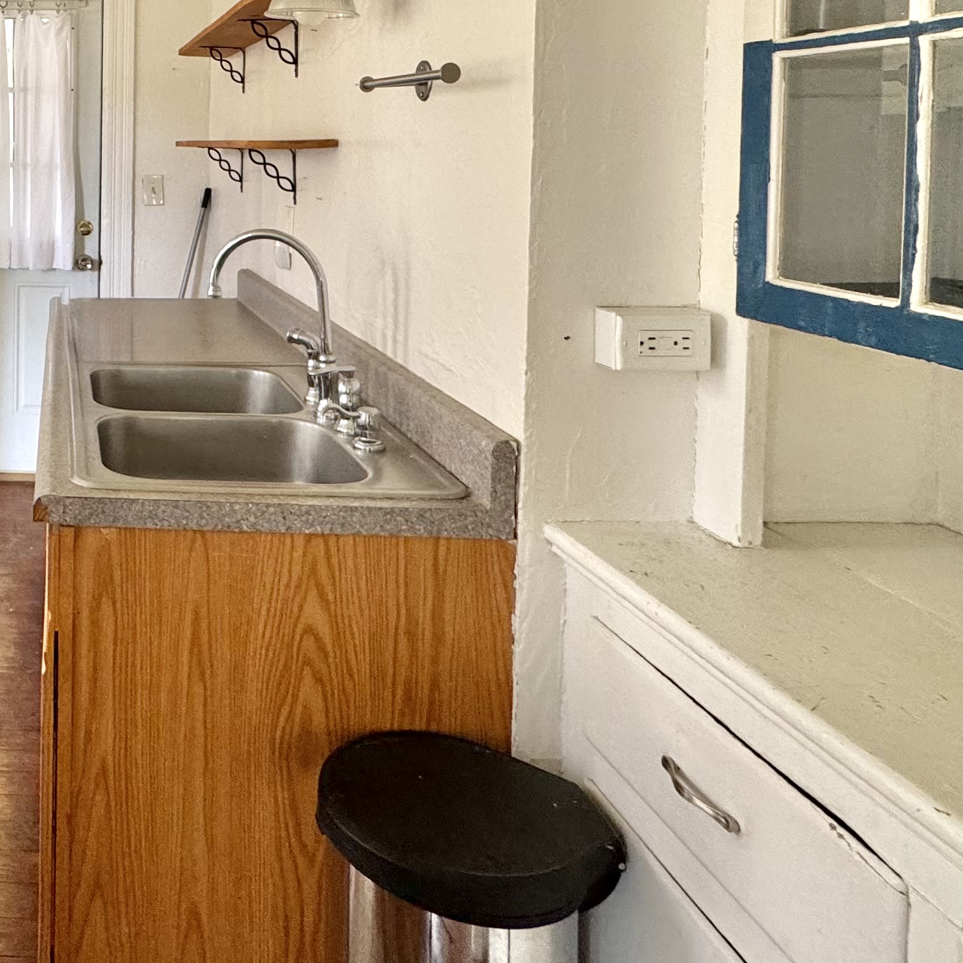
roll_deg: +0.0
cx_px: 13
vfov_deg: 49.2
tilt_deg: -1.7
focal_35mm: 31
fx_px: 976
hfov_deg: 45.0
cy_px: 178
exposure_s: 1/99
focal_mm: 2.22
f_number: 2.2
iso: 200
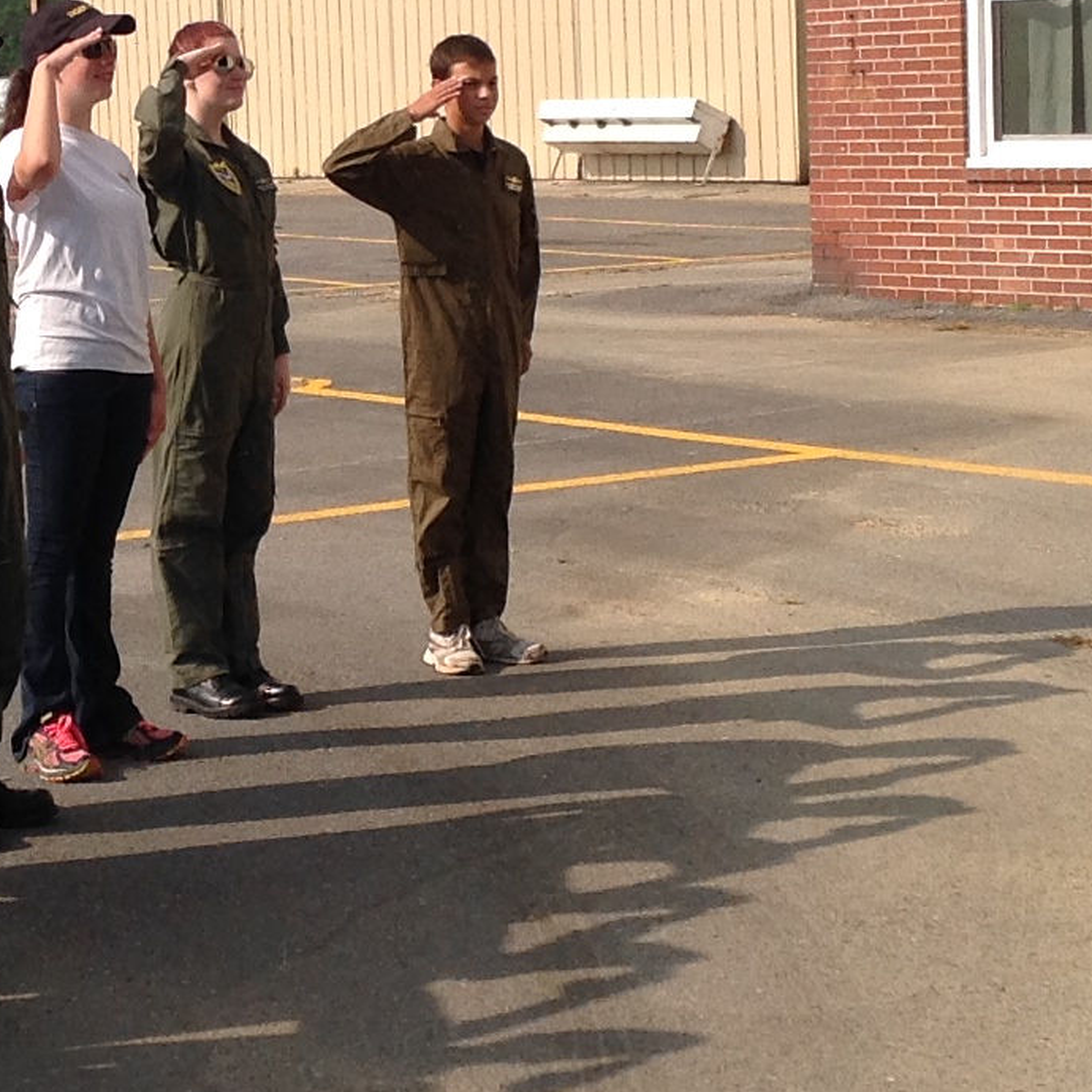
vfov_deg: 15.0
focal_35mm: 116
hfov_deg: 14.9
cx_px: 166
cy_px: 299
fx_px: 4140
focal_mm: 4.28
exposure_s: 1/2160
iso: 50
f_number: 2.4
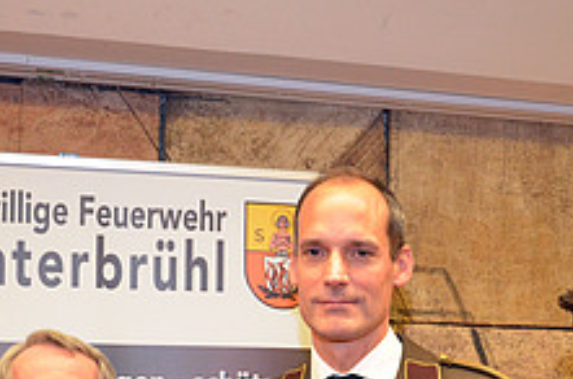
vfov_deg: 18.4
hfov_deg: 28.5
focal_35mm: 71
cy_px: 401
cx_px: 346
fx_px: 1127
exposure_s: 1/60
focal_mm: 22
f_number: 4
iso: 3200
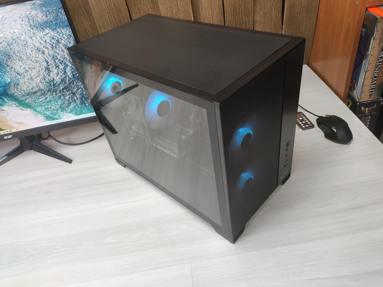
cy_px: 144
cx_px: 192
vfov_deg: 53.1
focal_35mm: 26
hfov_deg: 67.3
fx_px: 288
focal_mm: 4.77
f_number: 1.75
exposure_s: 1/50
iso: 193
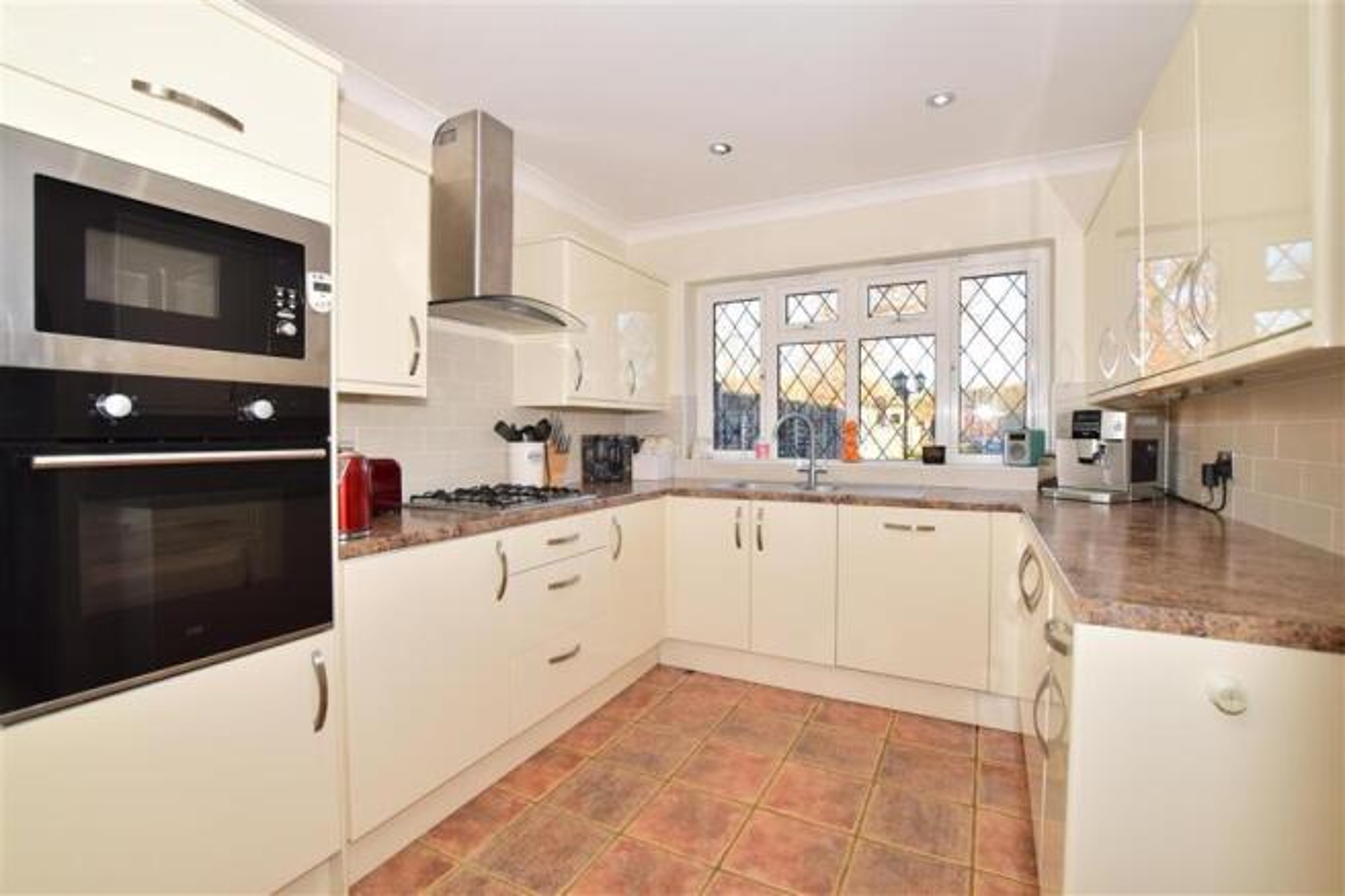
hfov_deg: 100.4
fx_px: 560
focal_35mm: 15
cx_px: 672
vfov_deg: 77.3
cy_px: 448
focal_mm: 10
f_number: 7.1
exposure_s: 1/125
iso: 400
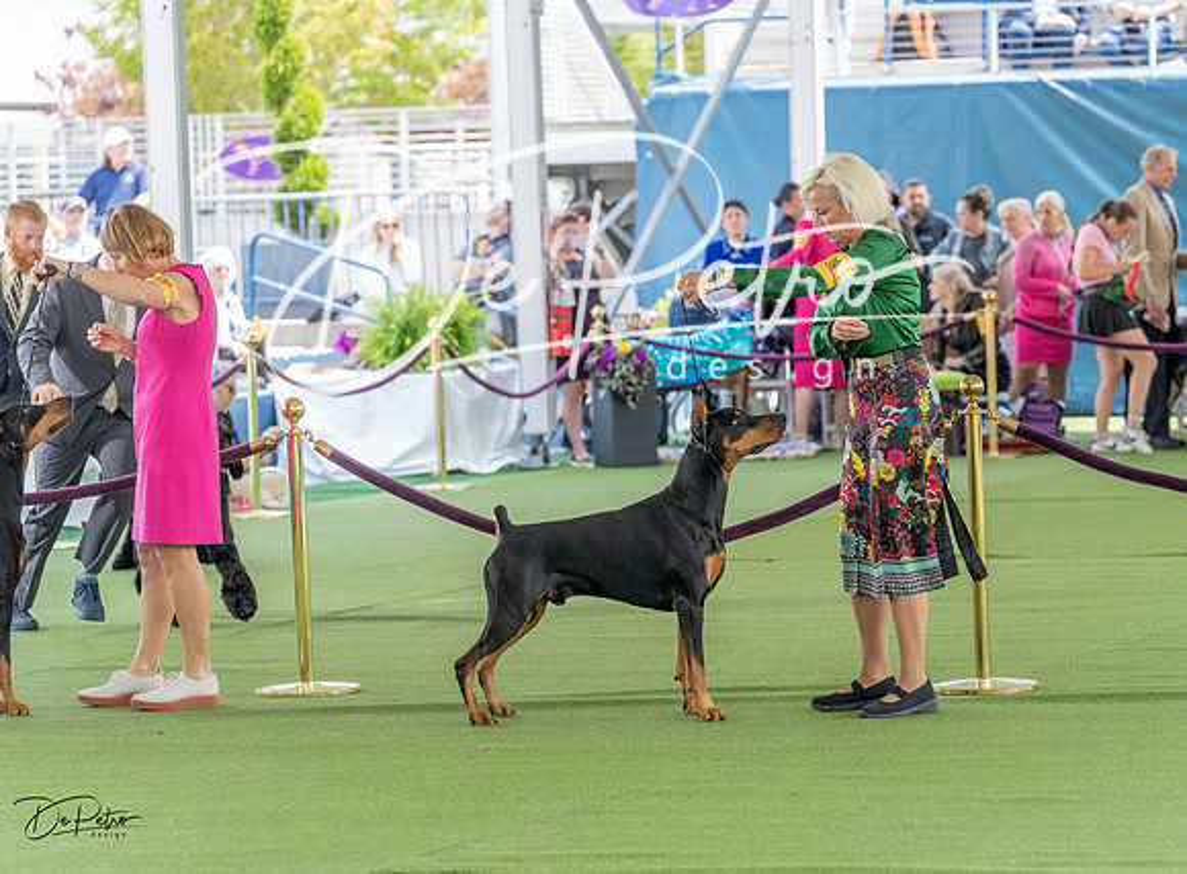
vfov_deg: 9.2
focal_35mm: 160
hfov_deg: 12.4
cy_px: 401
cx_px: 710
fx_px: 5444
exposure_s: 1/800
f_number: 4.5
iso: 1250
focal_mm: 138
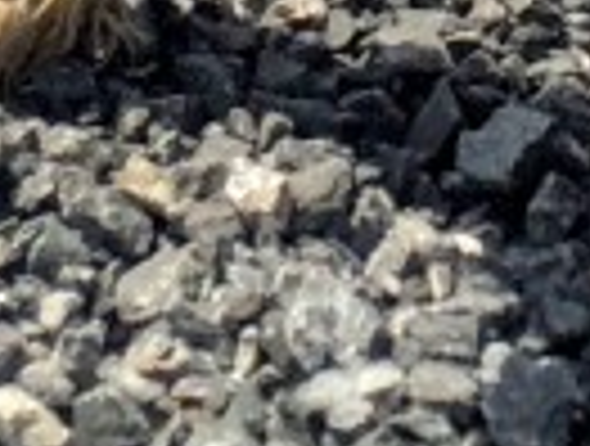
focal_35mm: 226
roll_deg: -1.6
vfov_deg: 6.1
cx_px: 117
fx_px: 3863
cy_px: -892
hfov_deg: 8.7
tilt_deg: -14.8
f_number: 2.2
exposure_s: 1/2933
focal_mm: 4.15
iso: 32
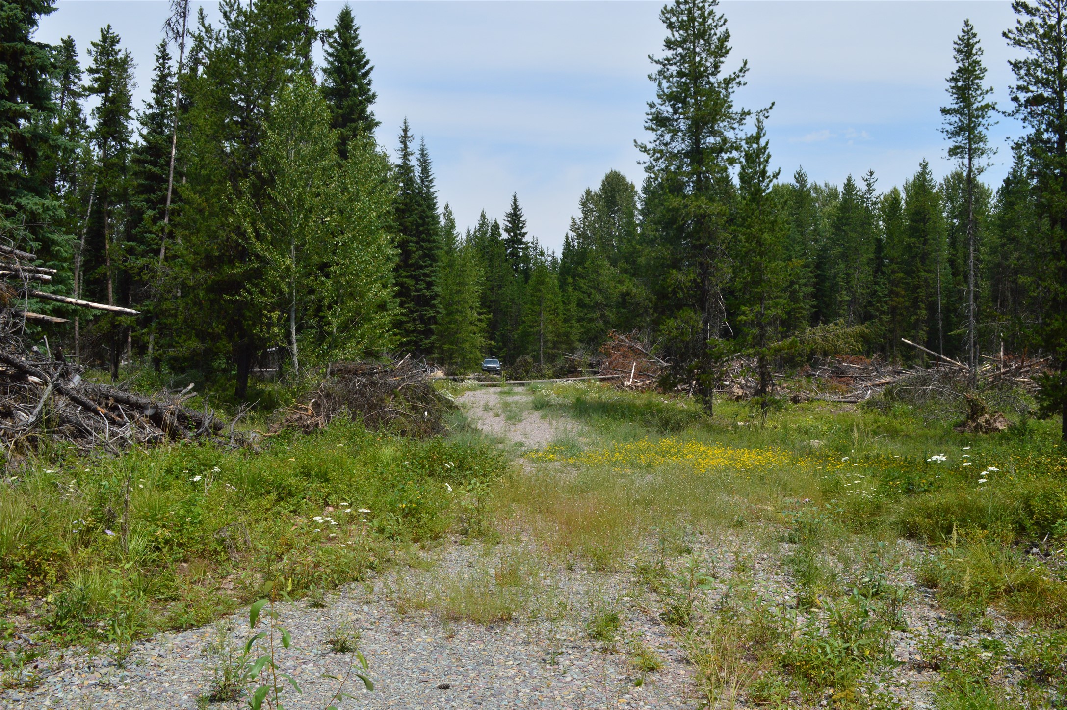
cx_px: 534
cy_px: 355
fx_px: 977
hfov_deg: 57.3
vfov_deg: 39.9
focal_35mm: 33
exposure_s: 1/400
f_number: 11
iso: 400
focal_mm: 22
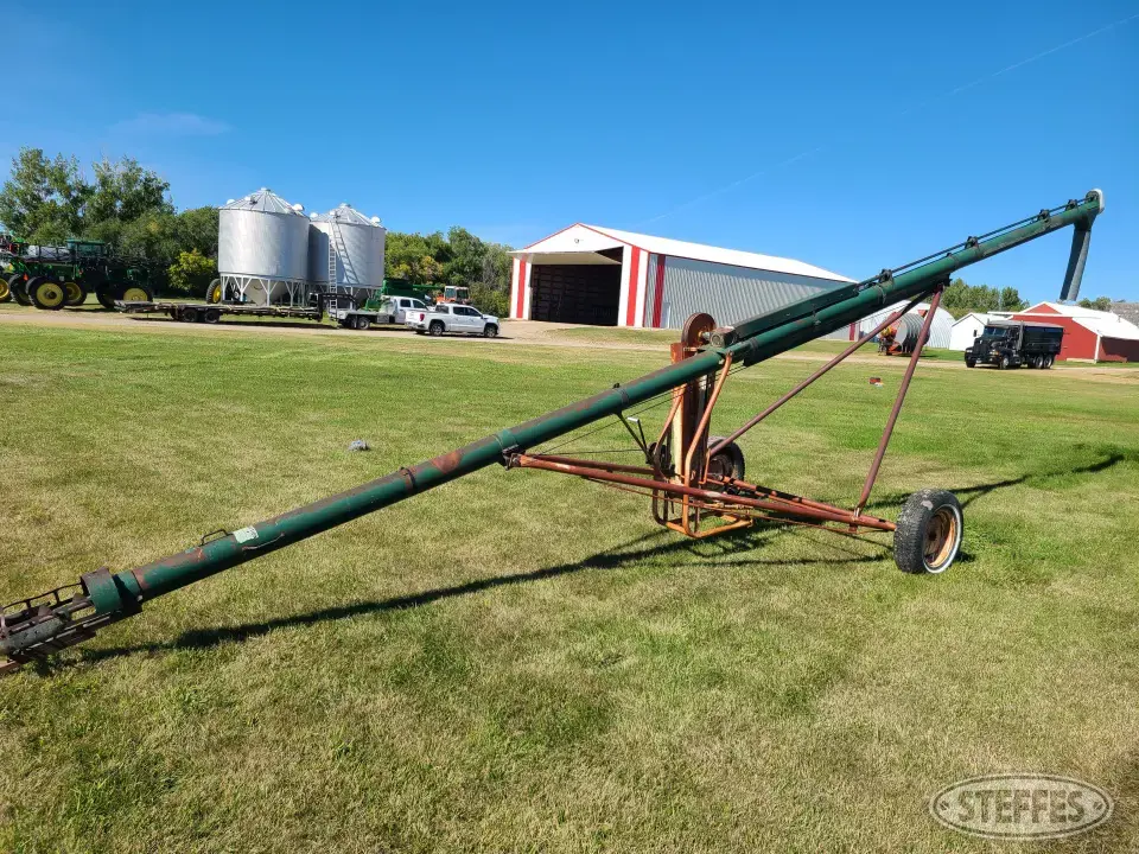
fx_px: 856
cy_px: 427
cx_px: 570
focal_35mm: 26
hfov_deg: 67.3
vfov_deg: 53.1
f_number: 1.8
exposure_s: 1/2308
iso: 40
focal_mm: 5.4
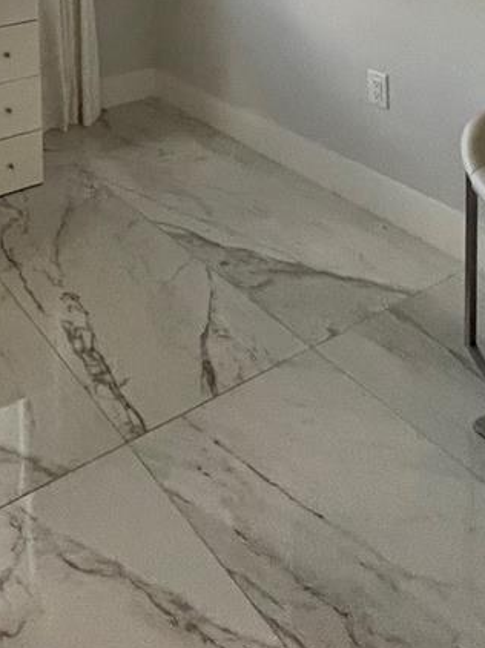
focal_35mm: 37
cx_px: 12
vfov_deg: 37.1
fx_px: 692
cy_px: -144
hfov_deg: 35.4
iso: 200
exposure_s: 1/120
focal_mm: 1.57
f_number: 1.8
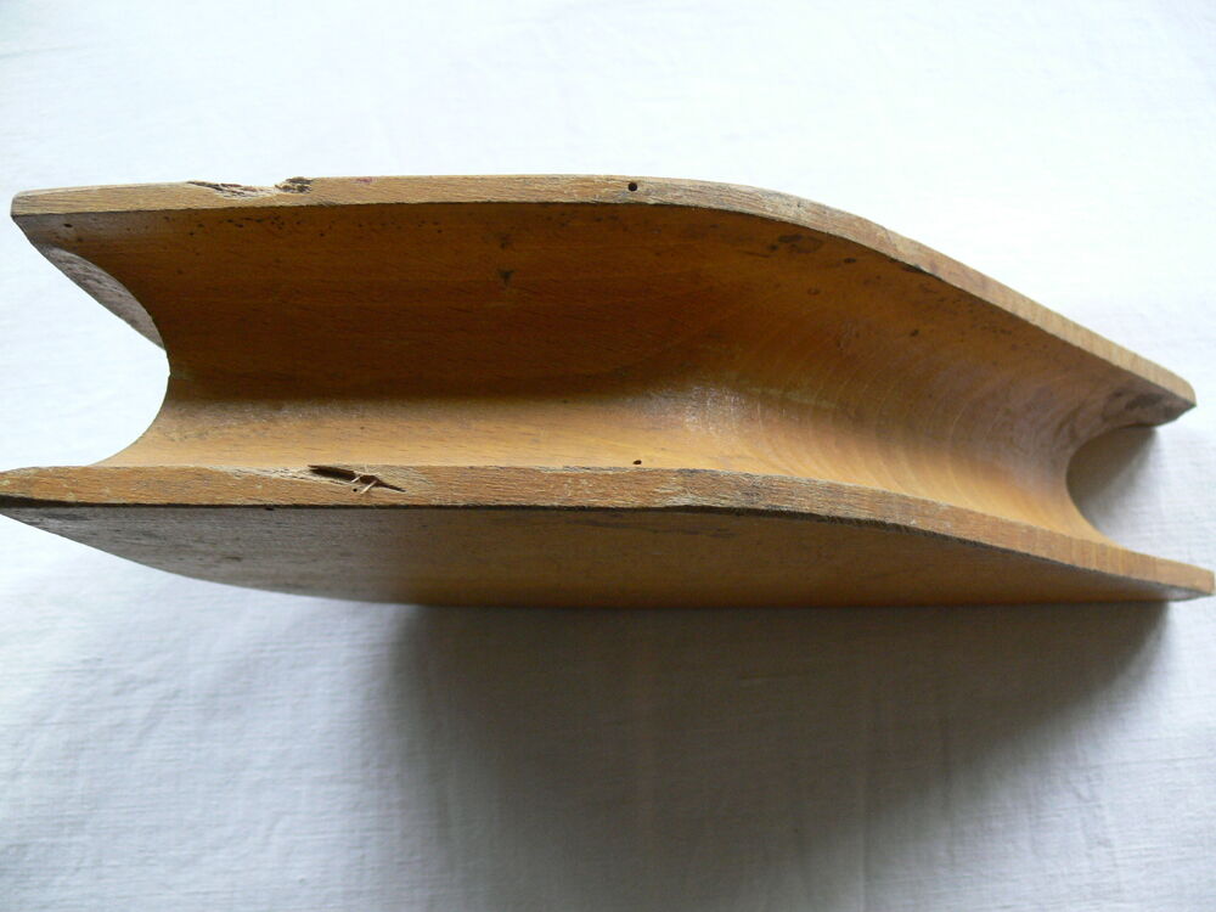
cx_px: 608
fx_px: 1229
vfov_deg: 40.7
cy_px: 456
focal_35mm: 35
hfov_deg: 52.6
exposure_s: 1/30
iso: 200
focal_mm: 7.5
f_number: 2.8
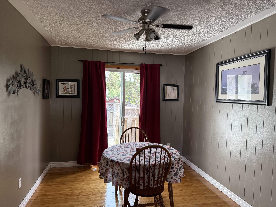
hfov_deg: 71.6
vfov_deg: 56.8
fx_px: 191
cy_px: 104
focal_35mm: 24
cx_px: 138
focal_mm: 6.76
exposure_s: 1/114
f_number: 1.78
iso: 200
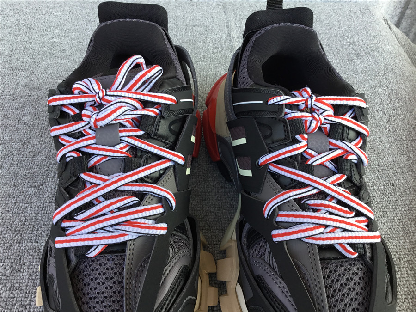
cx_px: 208
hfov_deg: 58.4
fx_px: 373
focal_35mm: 31
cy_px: 156
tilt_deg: -49.4
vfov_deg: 45.4
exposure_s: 1/100
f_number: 2.4
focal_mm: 3.3
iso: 32
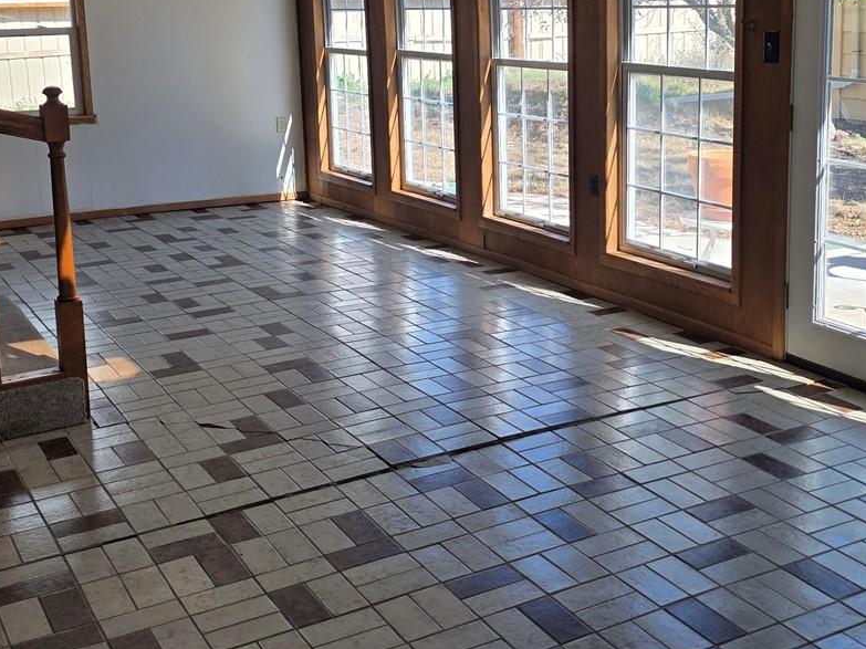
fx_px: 1176
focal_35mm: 47
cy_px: 174
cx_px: 507
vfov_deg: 30.4
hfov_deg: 40.3
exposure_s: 1/1410
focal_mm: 6.3
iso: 80
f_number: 1.7
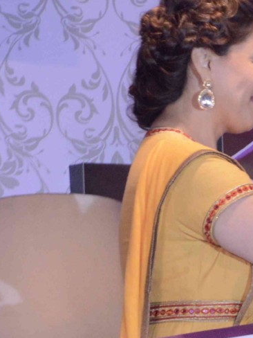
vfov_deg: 3.3
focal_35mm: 606
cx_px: 537
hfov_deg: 2.4
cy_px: 284
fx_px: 5905
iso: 1600
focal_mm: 105
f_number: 9
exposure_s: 1/200
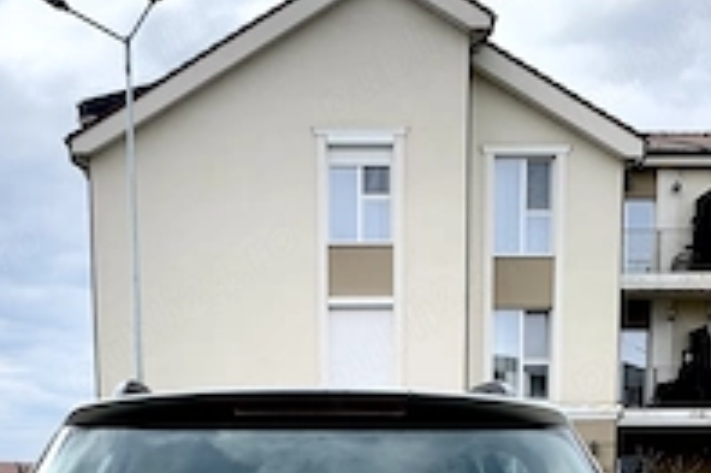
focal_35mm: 55
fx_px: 1085
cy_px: 646
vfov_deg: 21.7
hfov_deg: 36.2
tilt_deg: -6.8
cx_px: 307
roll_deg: +0.8
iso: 25
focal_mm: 4.25
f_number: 1.8
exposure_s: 1/894
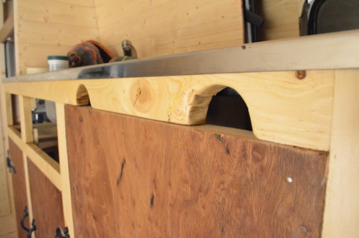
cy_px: 119
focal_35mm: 27
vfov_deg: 47.7
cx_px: 180
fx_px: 269
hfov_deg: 67.5
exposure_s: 1/25
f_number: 10
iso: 6400
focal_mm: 18
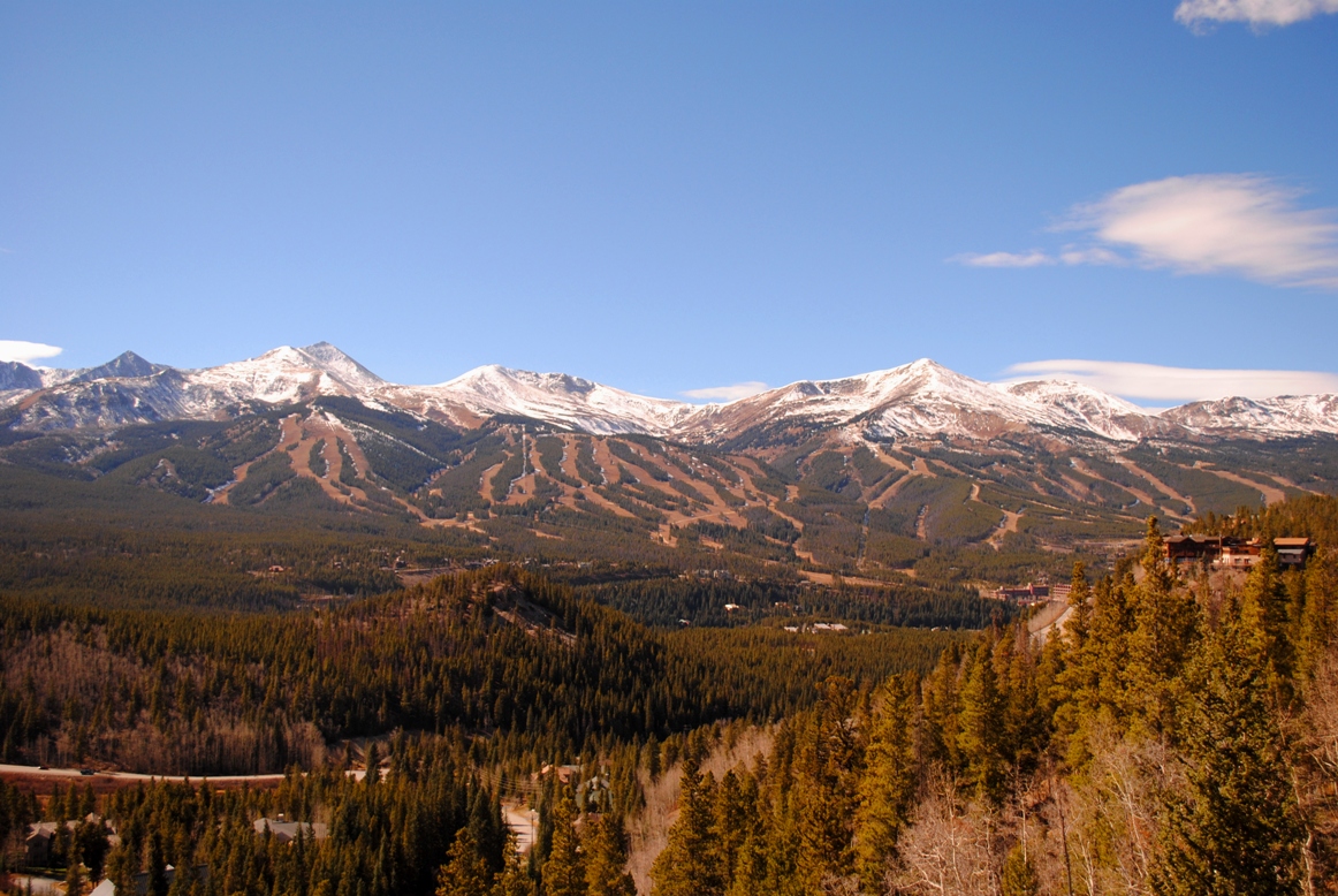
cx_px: 669
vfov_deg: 37.0
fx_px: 1340
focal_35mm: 36
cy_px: 448
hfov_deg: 53.1
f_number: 4
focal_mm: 24
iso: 200
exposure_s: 1/1250
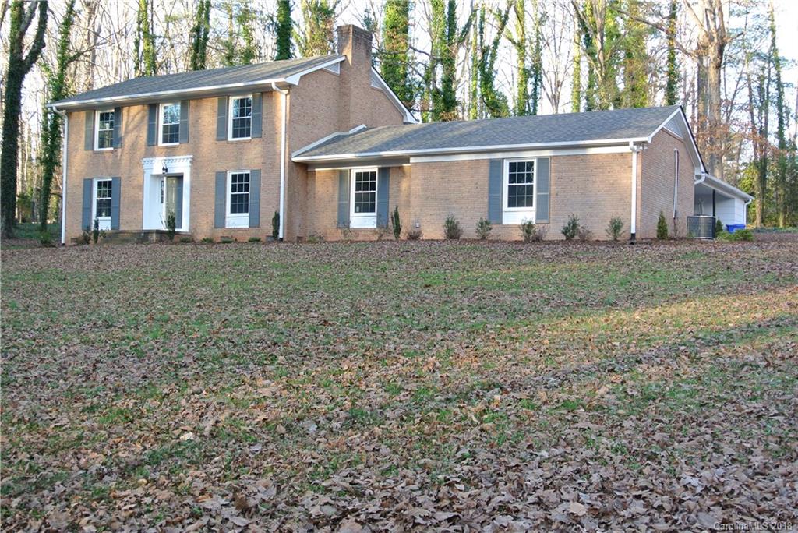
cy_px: 266
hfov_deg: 44.5
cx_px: 399
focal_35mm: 44
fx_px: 976
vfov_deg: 30.6
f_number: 4.2
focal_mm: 16.3
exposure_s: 1/60
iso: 140
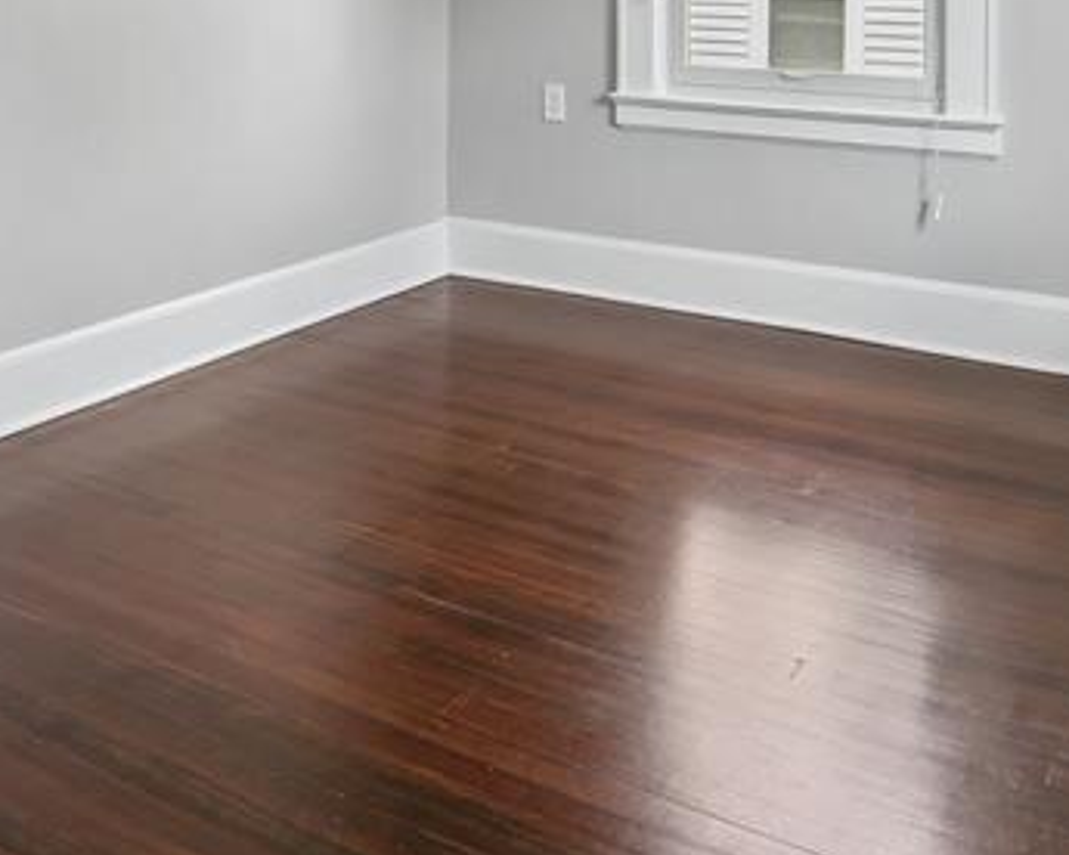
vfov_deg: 33.8
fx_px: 1234
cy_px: -59
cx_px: 468
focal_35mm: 39
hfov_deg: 46.7
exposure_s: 1/50
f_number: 8
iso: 400
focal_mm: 14
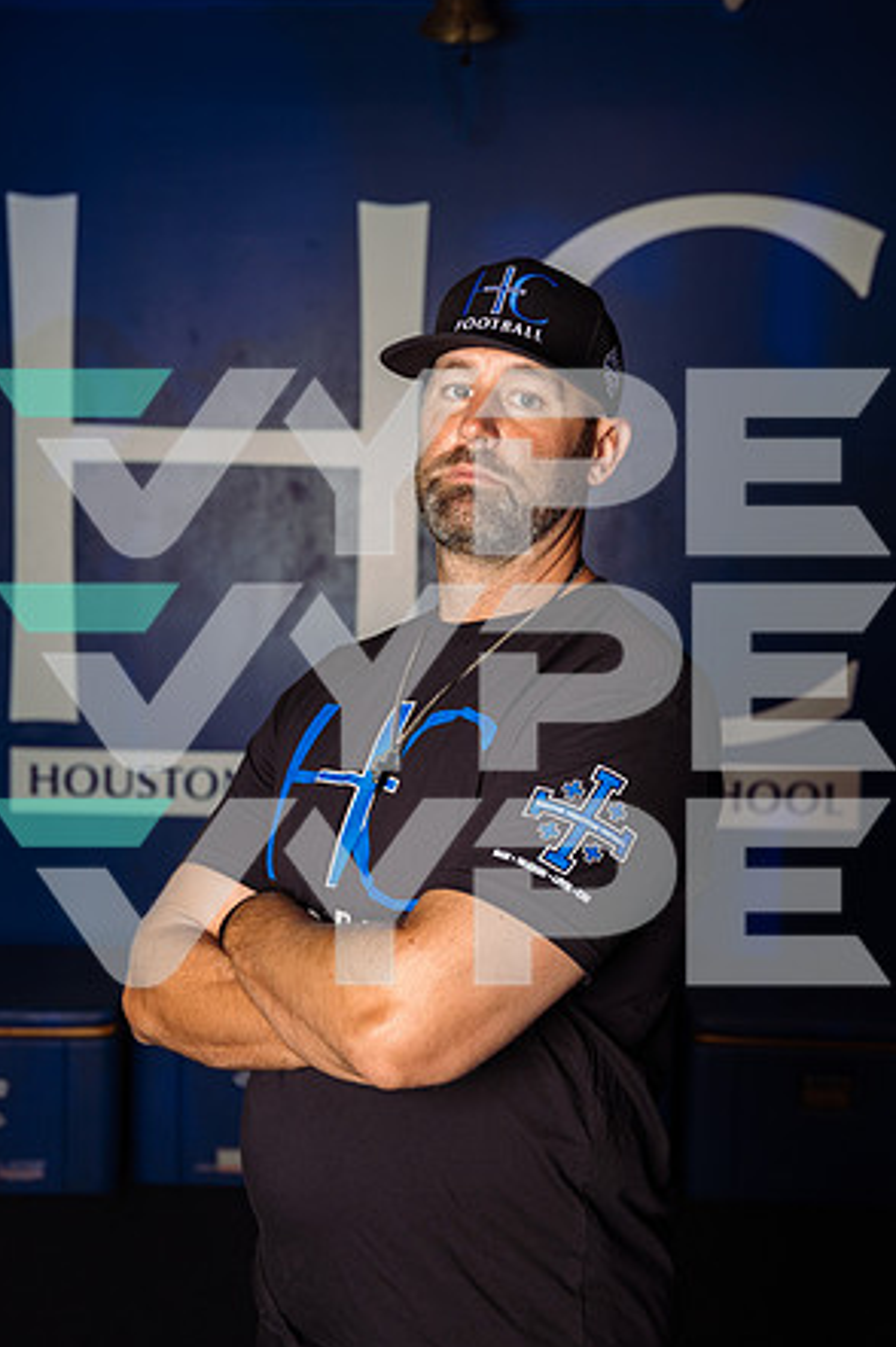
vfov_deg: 37.5
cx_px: 445
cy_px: 680
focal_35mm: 53
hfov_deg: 25.5
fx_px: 1982
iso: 125
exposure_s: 1/250
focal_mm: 52
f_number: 5
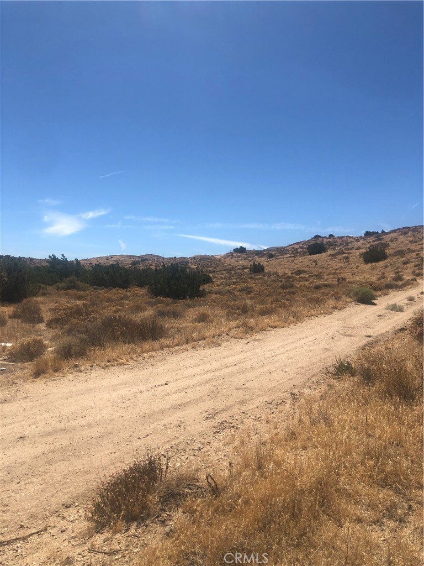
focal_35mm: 28
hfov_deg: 49.7
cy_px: 283
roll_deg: -3.9
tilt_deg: +0.7
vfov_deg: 63.4
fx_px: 457
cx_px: 212
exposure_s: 1/3003
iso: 20
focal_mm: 3.99
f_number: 1.8
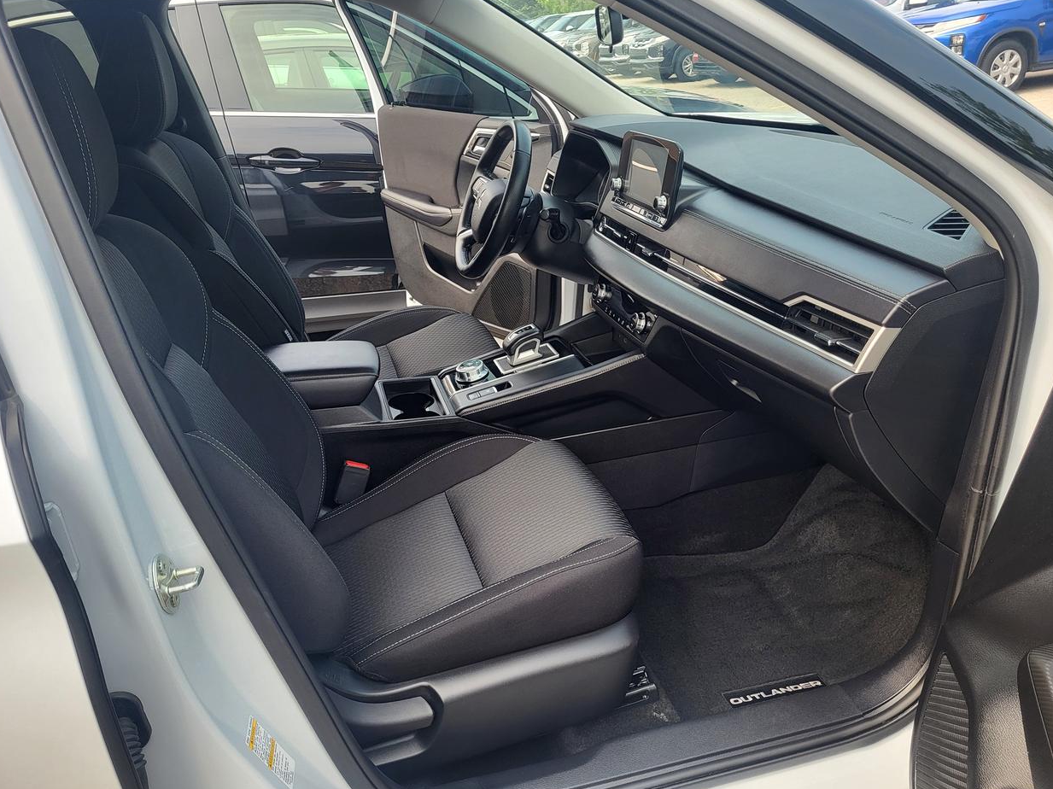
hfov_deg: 65.3
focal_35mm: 27
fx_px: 821
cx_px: 524
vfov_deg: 51.3
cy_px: 401
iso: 40
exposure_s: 1/303
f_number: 1.8
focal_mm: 5.4
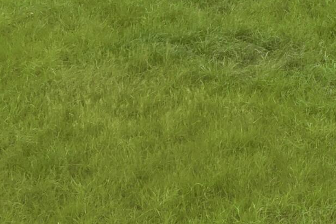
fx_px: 1138
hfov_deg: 13.7
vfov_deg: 11.1
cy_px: -8
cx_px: 715
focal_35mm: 122
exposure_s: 1/350
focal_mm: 4.4
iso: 100
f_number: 2.8
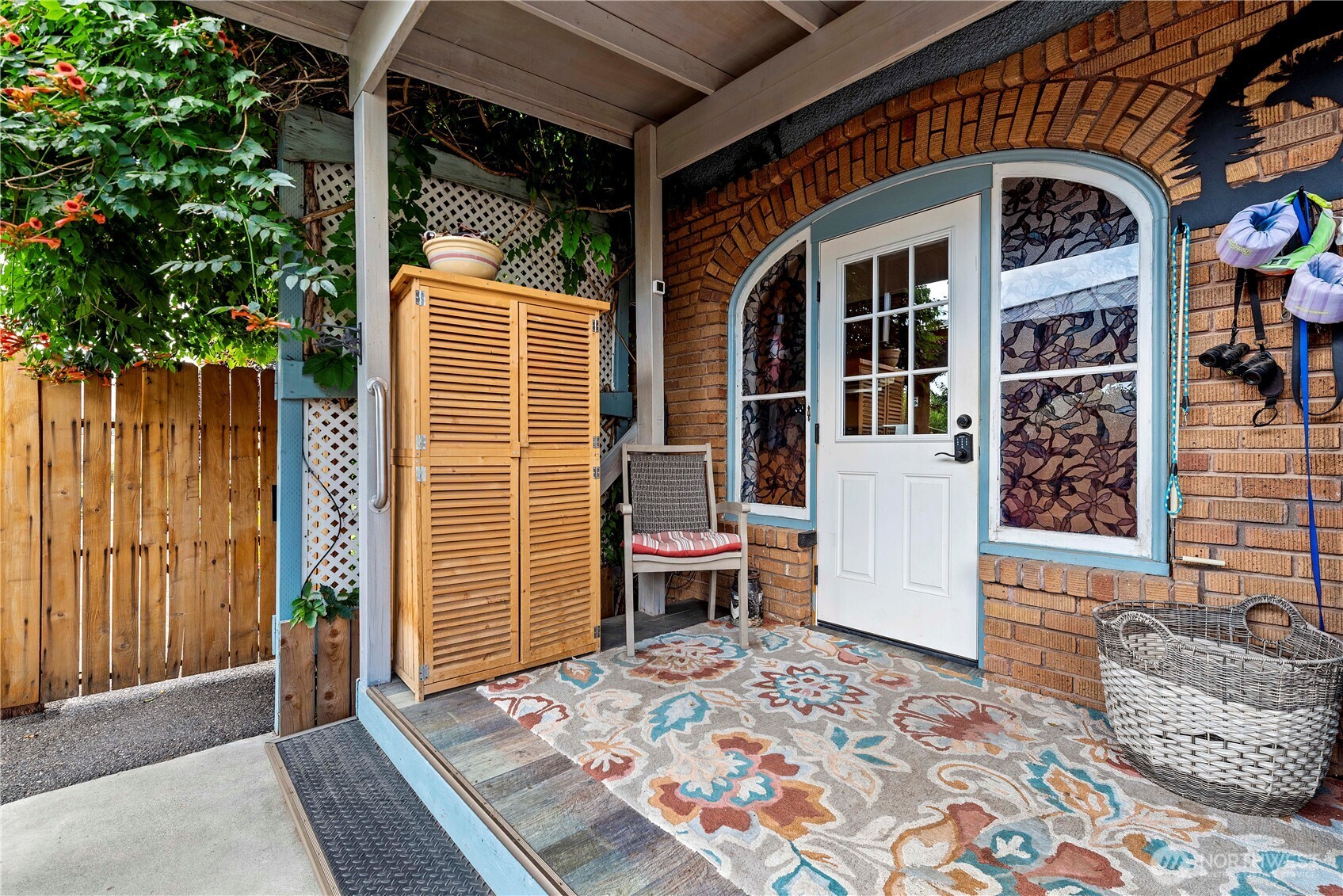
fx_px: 560
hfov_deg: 100.4
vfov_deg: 77.4
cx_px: 672
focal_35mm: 15
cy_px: 448
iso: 100
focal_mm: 15
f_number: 8
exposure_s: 1/15
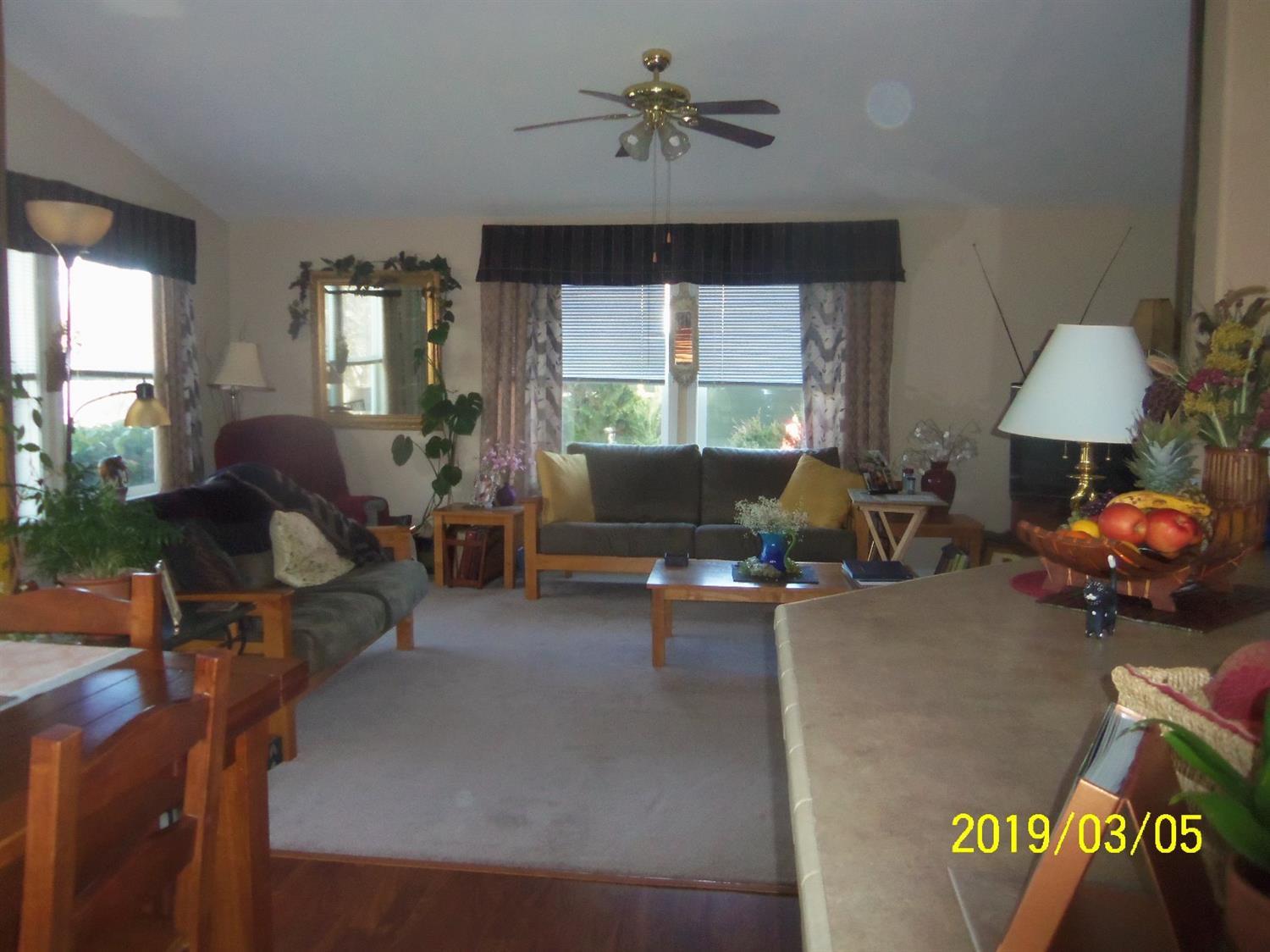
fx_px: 1027
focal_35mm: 28
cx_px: 635
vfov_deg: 49.7
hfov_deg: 63.5
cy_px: 476
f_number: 3.9
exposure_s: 1/40
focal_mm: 5.1
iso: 400
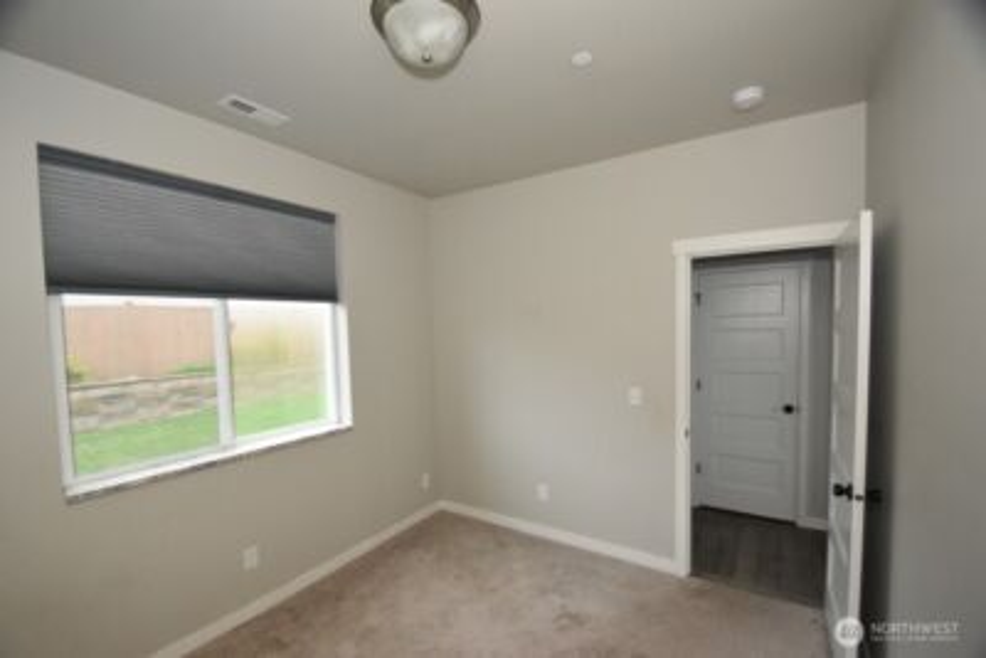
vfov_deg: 77.4
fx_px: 411
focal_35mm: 15
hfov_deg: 100.4
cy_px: 329
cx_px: 493
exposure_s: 1/60
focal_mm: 10
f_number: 4
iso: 1600
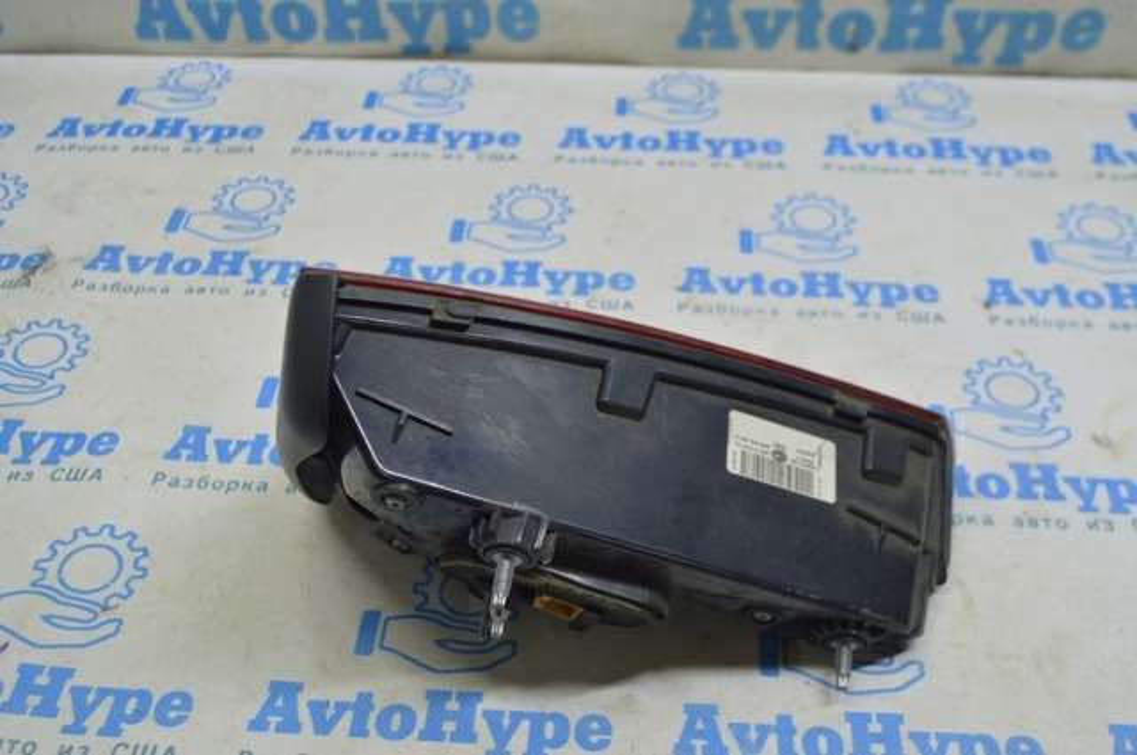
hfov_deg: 49.6
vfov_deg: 34.1
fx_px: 1230
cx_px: 568
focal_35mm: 39
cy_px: 378
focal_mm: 26
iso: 400
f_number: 5.6
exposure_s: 1/40
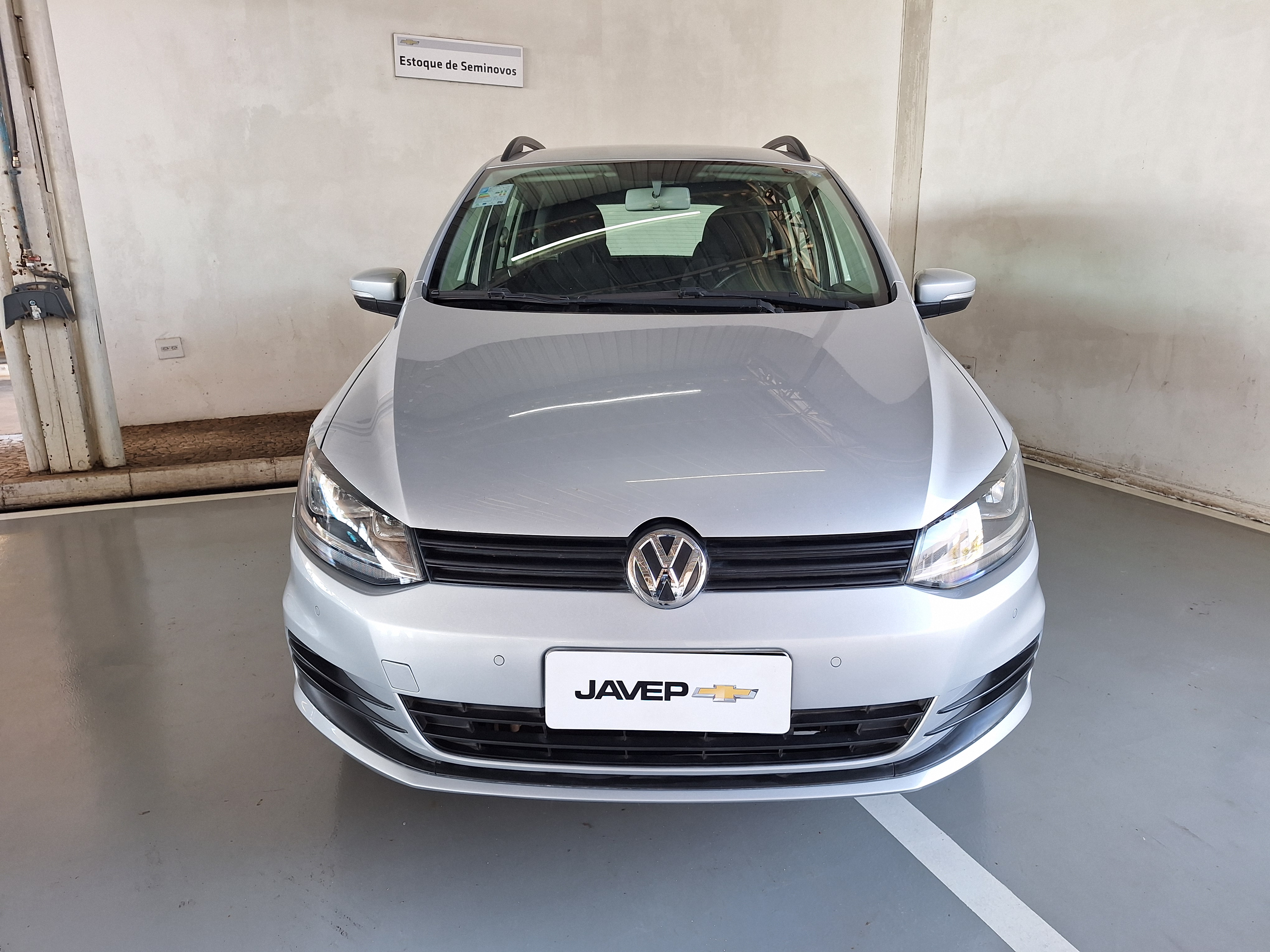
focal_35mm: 23
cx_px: 635
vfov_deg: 58.9
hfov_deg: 73.9
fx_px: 844
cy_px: 476
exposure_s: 1/60
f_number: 1.8
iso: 50
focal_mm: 5.54
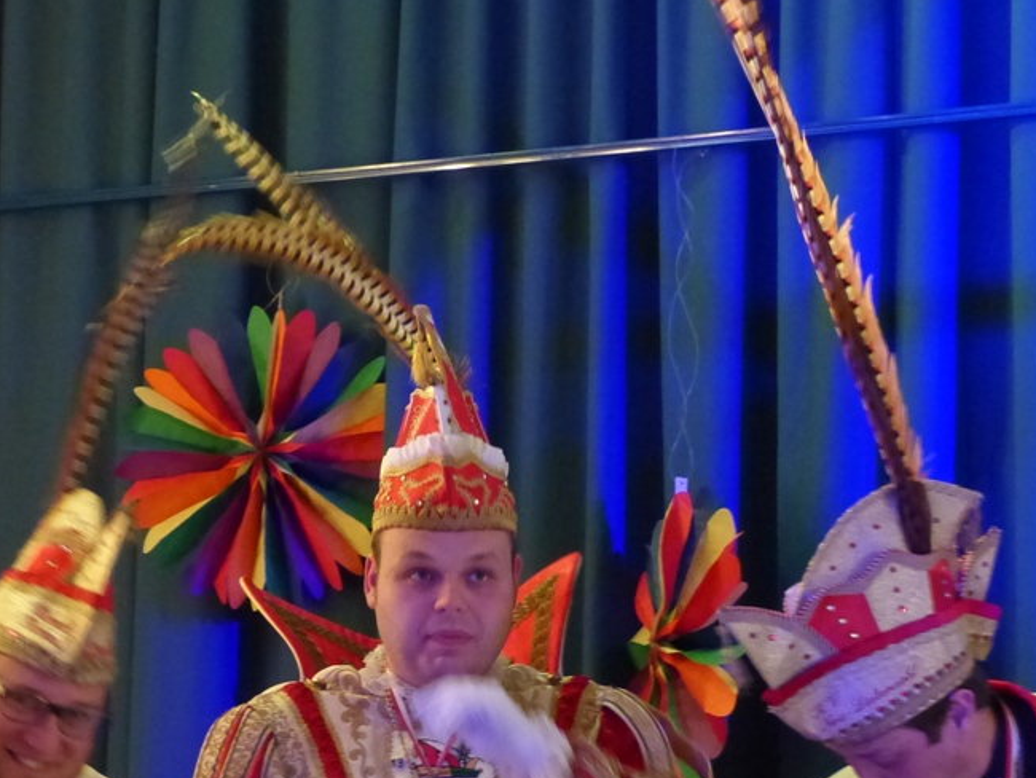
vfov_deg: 8.3
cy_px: 676
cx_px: 496
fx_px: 5359
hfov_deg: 11.0
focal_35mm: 179
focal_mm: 17.4
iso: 800
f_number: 2.8
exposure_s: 1/25
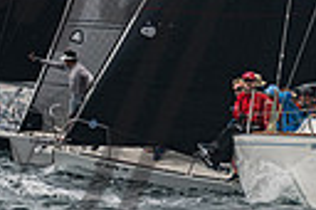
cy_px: -33
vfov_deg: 1.5
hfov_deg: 2.2
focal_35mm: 935
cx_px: -56
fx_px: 8197
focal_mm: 200
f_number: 6.3
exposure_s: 1/640
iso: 160
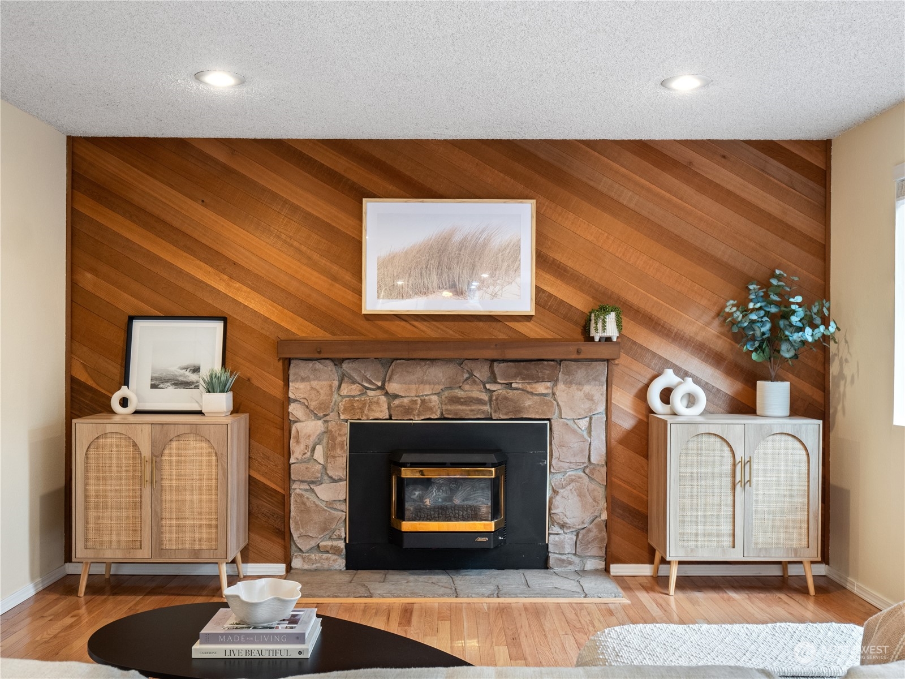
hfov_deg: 54.0
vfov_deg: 41.8
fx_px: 889
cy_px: 340
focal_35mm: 34
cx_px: 452
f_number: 7.1
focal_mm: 17
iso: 500
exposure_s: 1/5
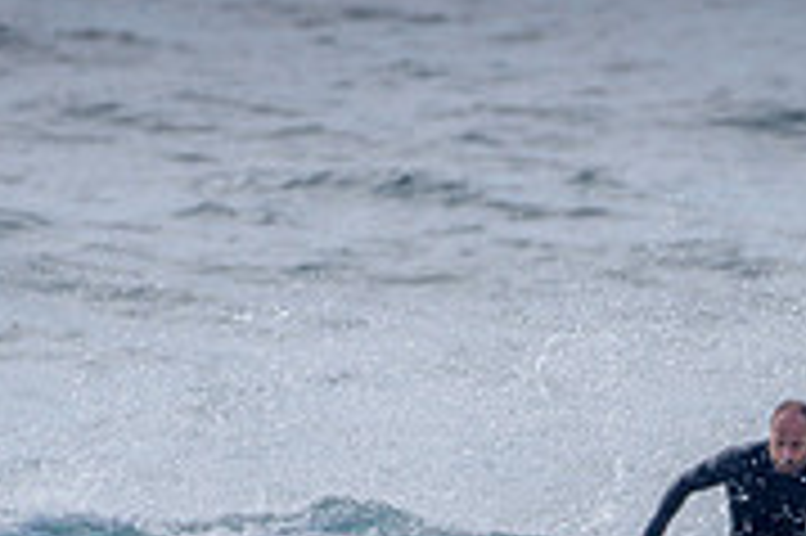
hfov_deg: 1.0
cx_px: 899
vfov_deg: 0.7
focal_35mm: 1990
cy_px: 691
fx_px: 44512
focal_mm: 500
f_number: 5.6
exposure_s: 1/2000
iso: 140
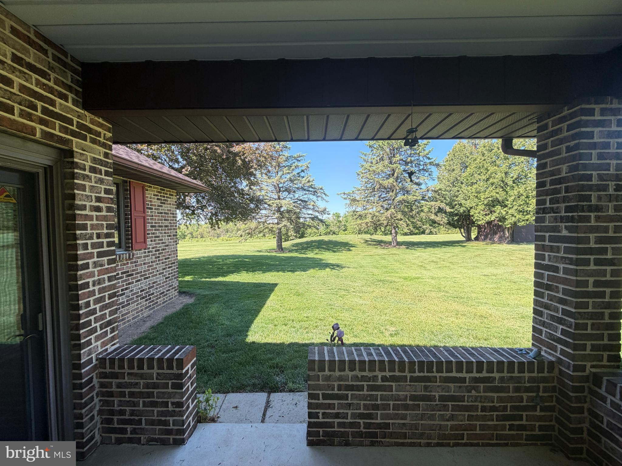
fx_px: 252
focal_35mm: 14
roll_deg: +0.4
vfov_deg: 85.7
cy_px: 233
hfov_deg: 102.1
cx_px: 311
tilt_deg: -1.6
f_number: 2.2
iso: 50
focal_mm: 2.22
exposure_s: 1/351
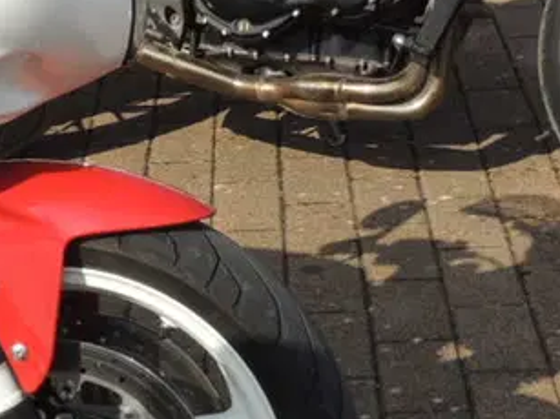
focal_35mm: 137
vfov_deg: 10.8
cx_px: 188
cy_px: 226
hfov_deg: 14.4
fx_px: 2215
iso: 100
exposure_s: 1/1250
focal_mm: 6.3
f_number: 3.2
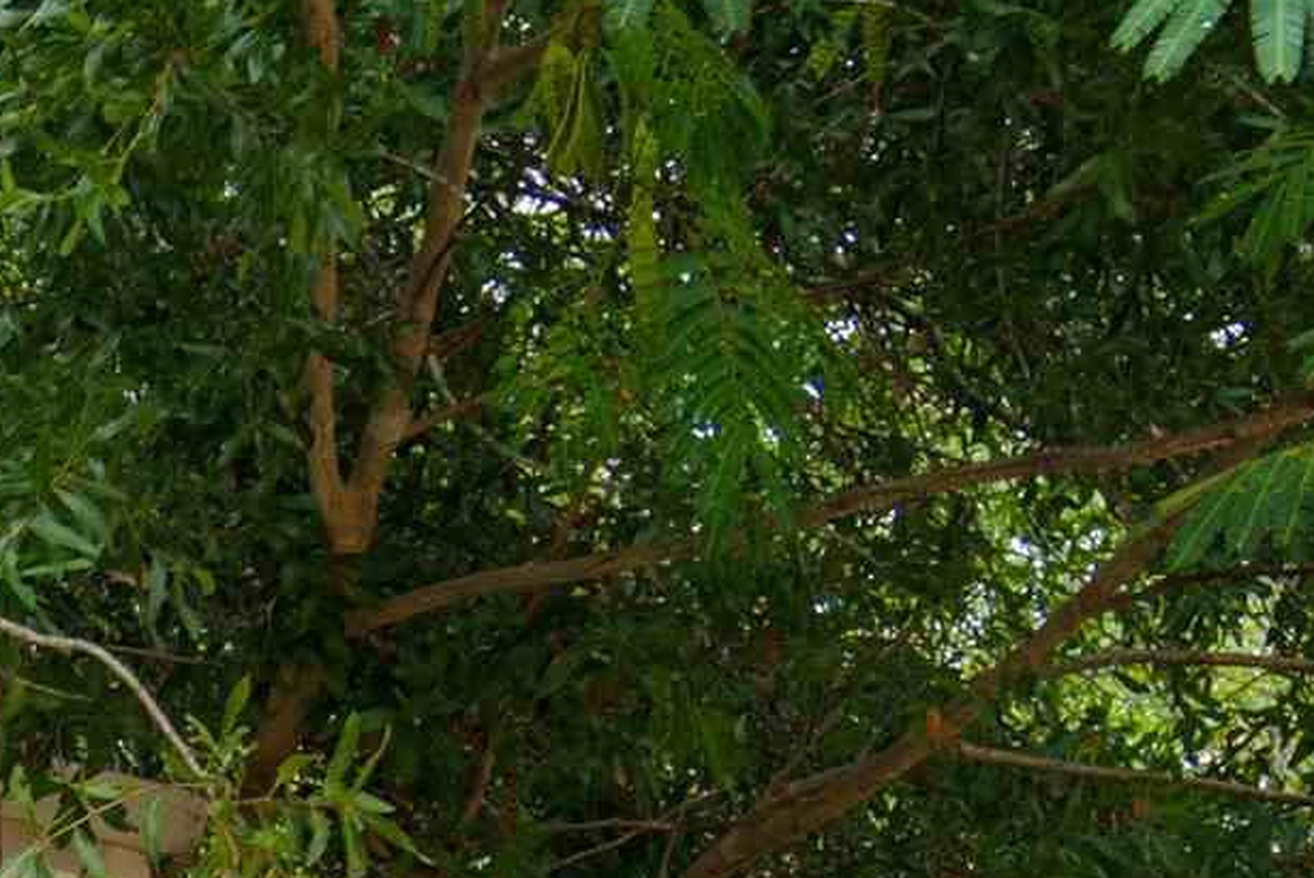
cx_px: -1539
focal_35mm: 150
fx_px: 5477
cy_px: 1692
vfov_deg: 8.7
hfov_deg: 11.8
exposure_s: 1/50
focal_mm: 20
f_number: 5.6
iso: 100
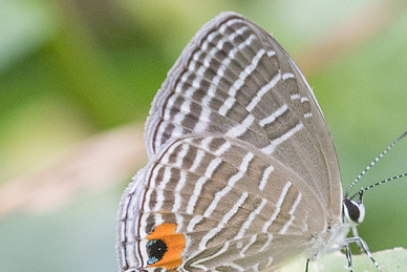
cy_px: 220
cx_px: 294
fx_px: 11128
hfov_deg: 2.1
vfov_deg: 1.4
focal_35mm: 984
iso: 800
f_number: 5
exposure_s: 1/320
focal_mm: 150
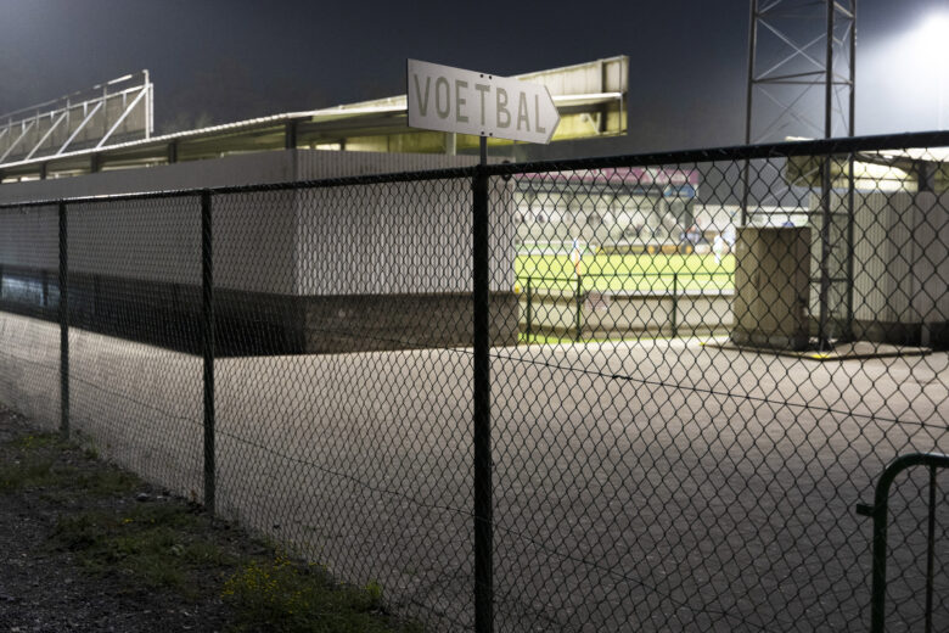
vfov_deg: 29.2
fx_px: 1213
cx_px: 474
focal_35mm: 46
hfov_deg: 42.7
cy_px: 316
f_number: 3.2
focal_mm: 46
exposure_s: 1/80
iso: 2000
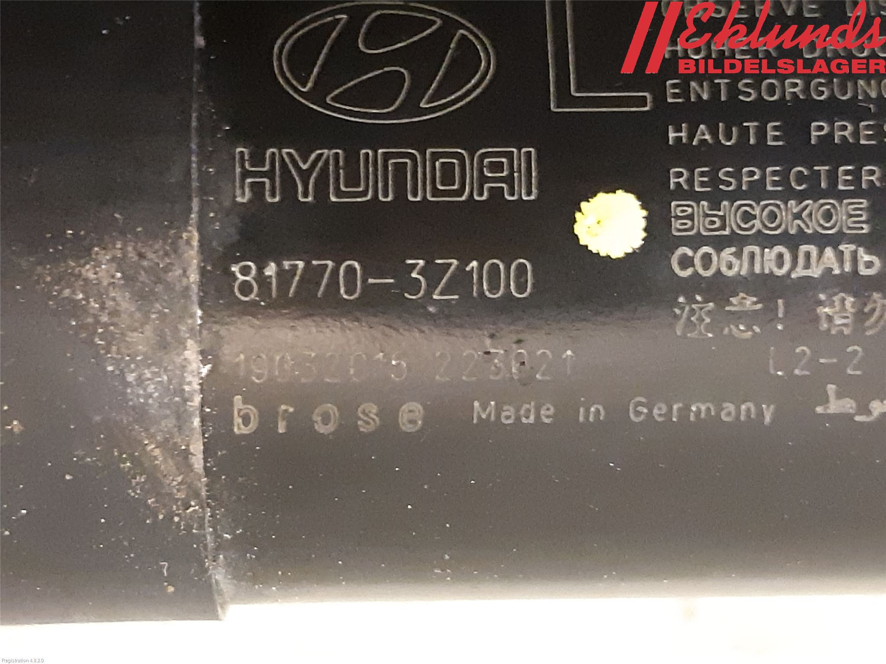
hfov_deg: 67.3
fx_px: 665
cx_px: 443
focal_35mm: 26
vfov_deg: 53.1
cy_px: 332
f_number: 1.7
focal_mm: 3.93
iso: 500
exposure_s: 1/20
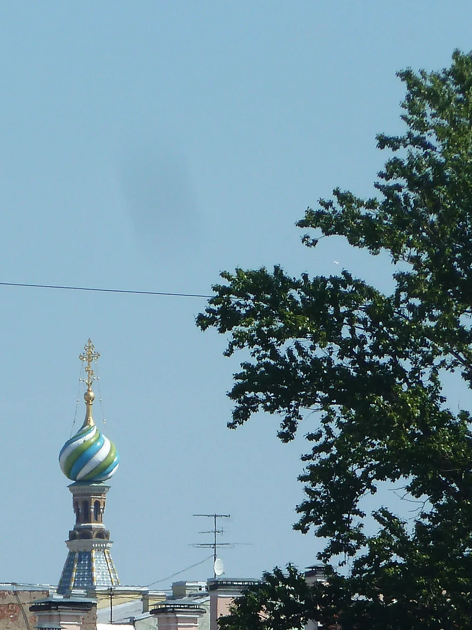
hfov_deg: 2.1
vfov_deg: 2.8
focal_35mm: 706
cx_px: 169
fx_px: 12842
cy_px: 537
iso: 80
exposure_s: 1/400
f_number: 5.6
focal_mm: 49.2
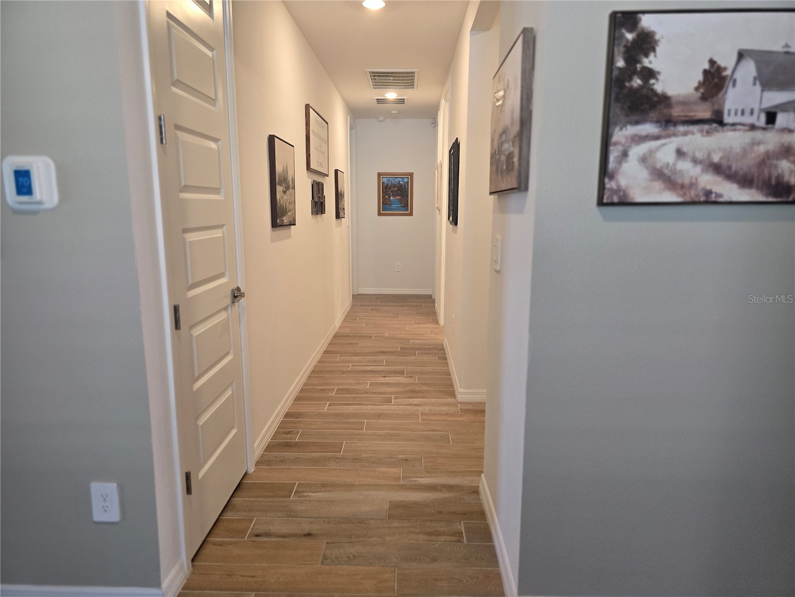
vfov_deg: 58.9
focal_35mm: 23
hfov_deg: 73.9
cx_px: 398
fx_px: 528
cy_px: 298
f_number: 1.7
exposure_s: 1/120
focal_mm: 6.3
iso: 250
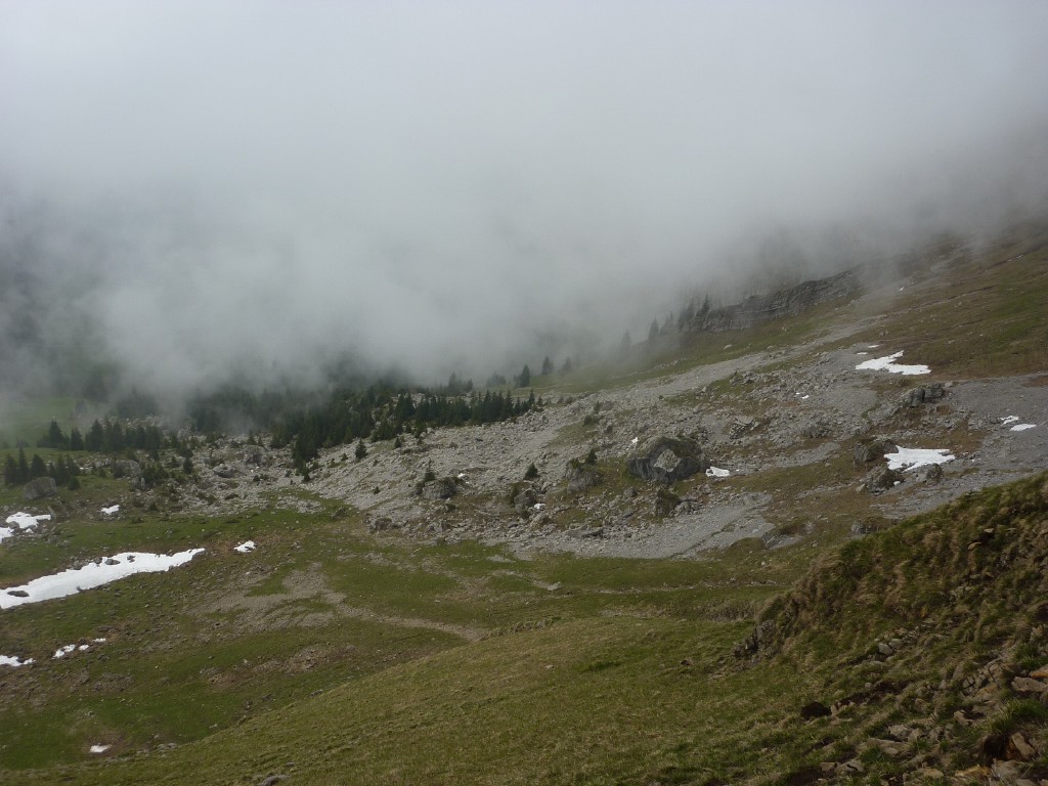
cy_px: 393
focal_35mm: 40
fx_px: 1211
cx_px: 524
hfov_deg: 46.8
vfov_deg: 36.0
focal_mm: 6.5
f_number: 4.5
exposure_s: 1/500
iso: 80
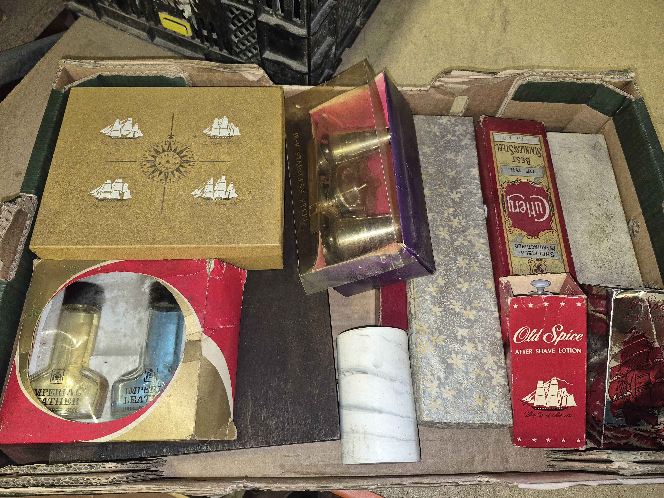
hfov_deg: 73.9
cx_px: 332
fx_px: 441
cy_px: 249
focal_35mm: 23
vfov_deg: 58.9
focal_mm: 5.4
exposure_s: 1/13
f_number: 1.8
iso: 125
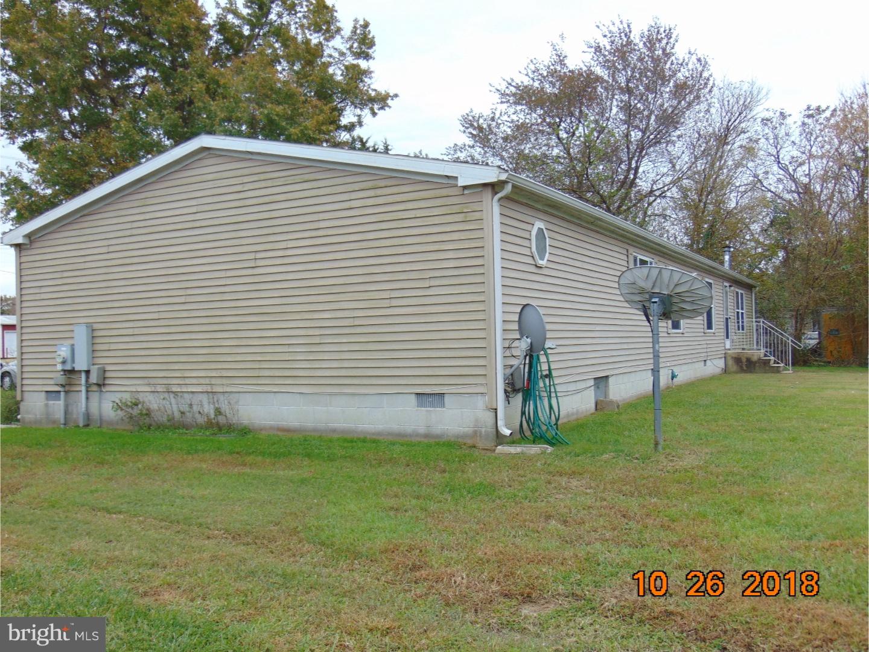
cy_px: 326
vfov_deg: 42.9
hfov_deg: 55.4
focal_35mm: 33
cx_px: 434
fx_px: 828
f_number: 3.2
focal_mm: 5.8
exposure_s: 1/250
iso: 80
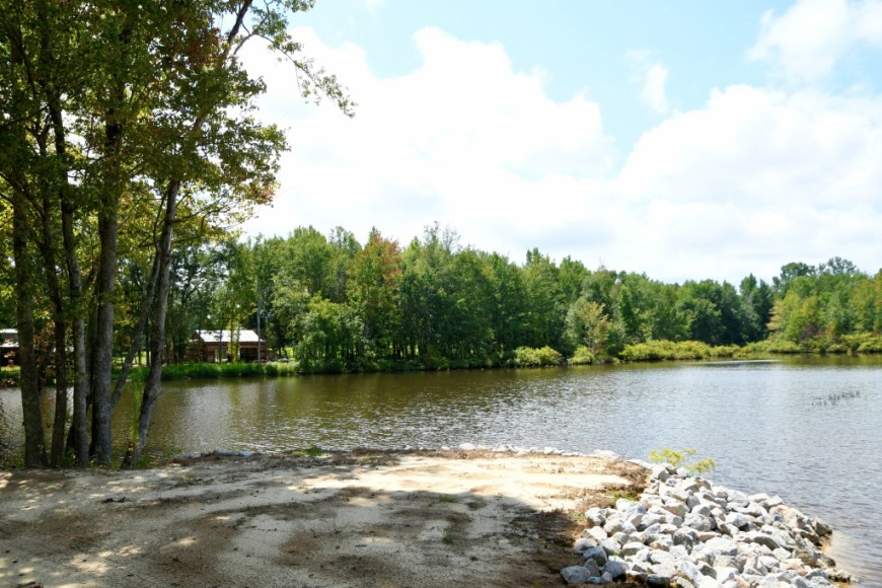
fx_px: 661
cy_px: 294
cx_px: 441
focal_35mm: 27
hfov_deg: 67.4
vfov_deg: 47.9
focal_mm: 18
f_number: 8
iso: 400
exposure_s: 1/500
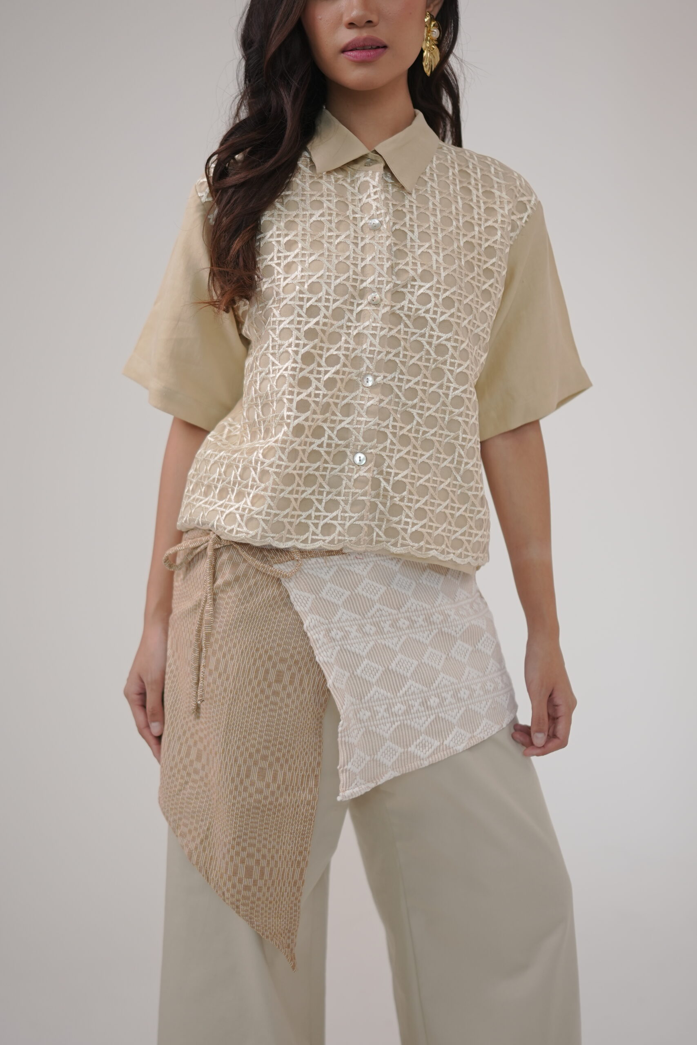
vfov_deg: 38.2
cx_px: 348
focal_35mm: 52
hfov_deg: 26.0
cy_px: 522
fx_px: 1510
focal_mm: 35
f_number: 1.4
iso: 200
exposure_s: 1/200
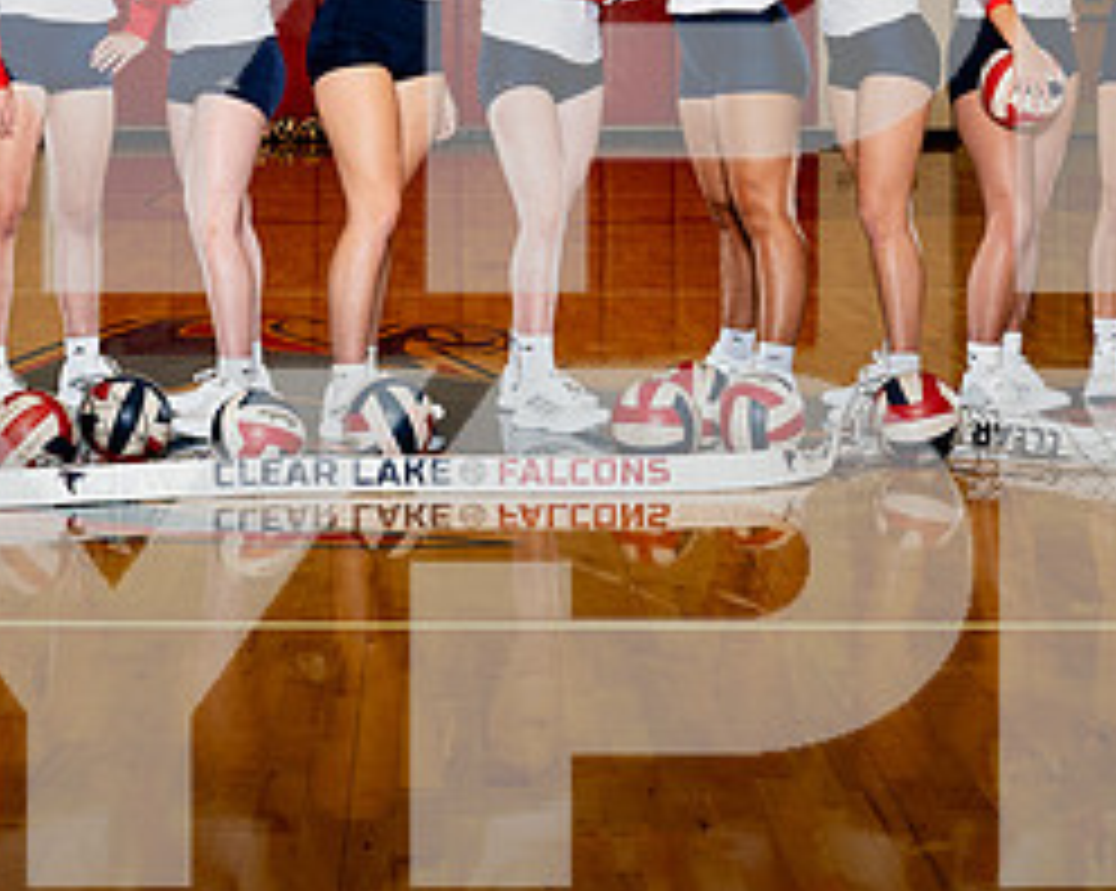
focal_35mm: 88
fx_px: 2904
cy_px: 22
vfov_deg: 17.1
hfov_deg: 21.7
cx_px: 378
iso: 1000
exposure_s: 1/250
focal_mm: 33
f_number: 8
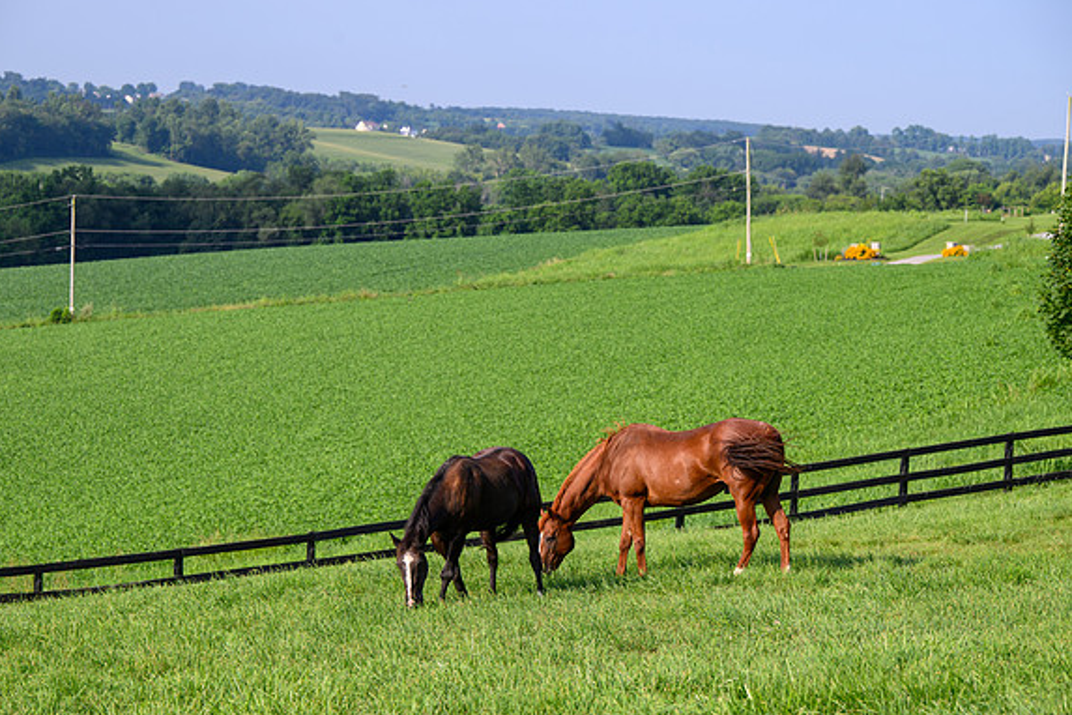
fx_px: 3514
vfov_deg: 11.6
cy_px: 357
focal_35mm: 118
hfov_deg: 17.3
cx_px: 513
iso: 100
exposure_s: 1/400
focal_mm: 110
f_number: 5.6
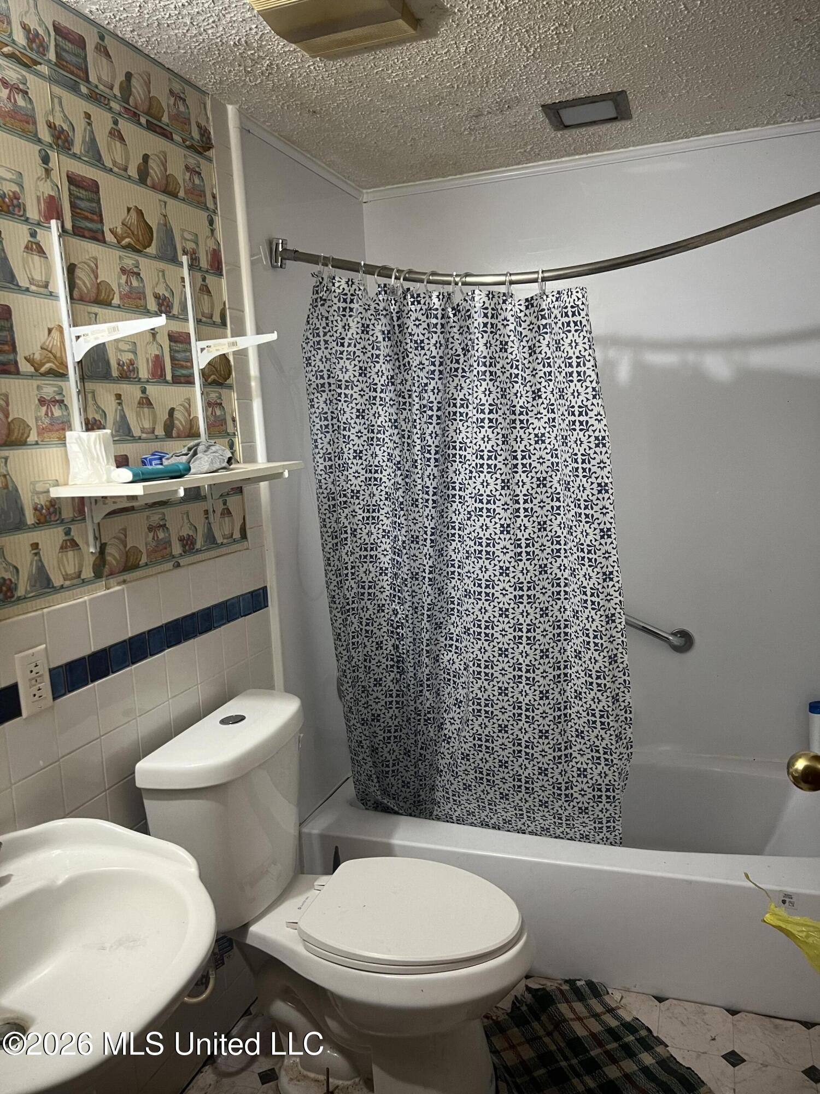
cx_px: 410
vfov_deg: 67.3
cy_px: 547
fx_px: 821
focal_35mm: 26
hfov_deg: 53.1
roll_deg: +2.3
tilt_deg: -8.0
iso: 320
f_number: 1.5
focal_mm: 5.7
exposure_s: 1/60
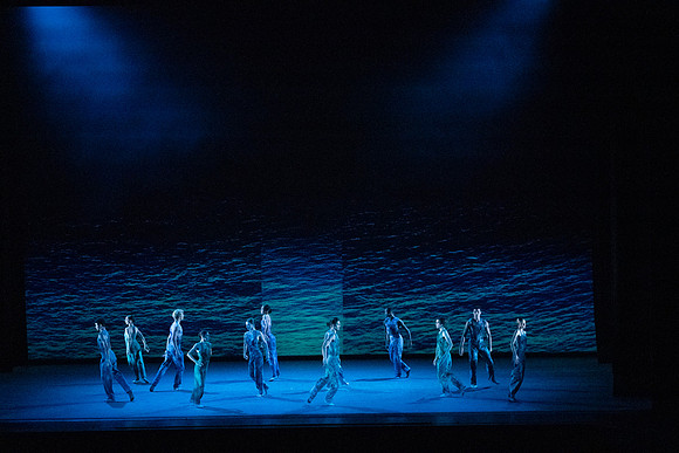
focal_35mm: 100
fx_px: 1886
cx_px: 340
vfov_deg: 13.7
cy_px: 226
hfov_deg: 20.4
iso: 16000
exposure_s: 1/400
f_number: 5.6
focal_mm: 100
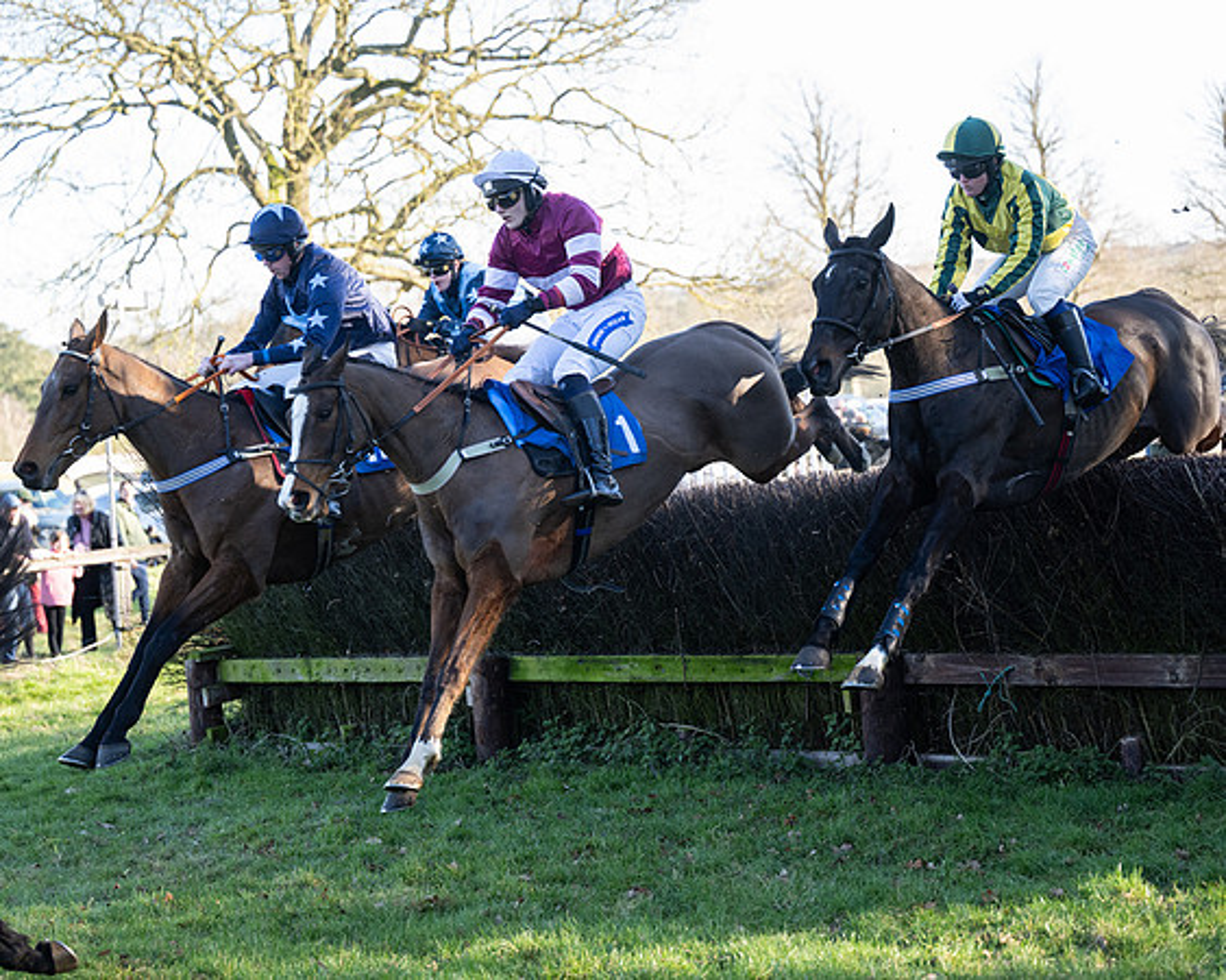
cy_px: 490
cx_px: 576
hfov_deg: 24.2
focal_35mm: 79
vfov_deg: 19.4
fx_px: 2859
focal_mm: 70
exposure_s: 1/1250
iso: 800
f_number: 2.8
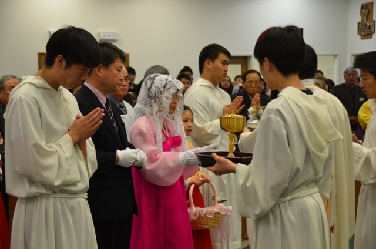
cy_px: 124
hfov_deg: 24.7
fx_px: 860
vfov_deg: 16.5
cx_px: 188
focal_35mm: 82
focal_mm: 55
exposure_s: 1/30
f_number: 4.8
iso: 800
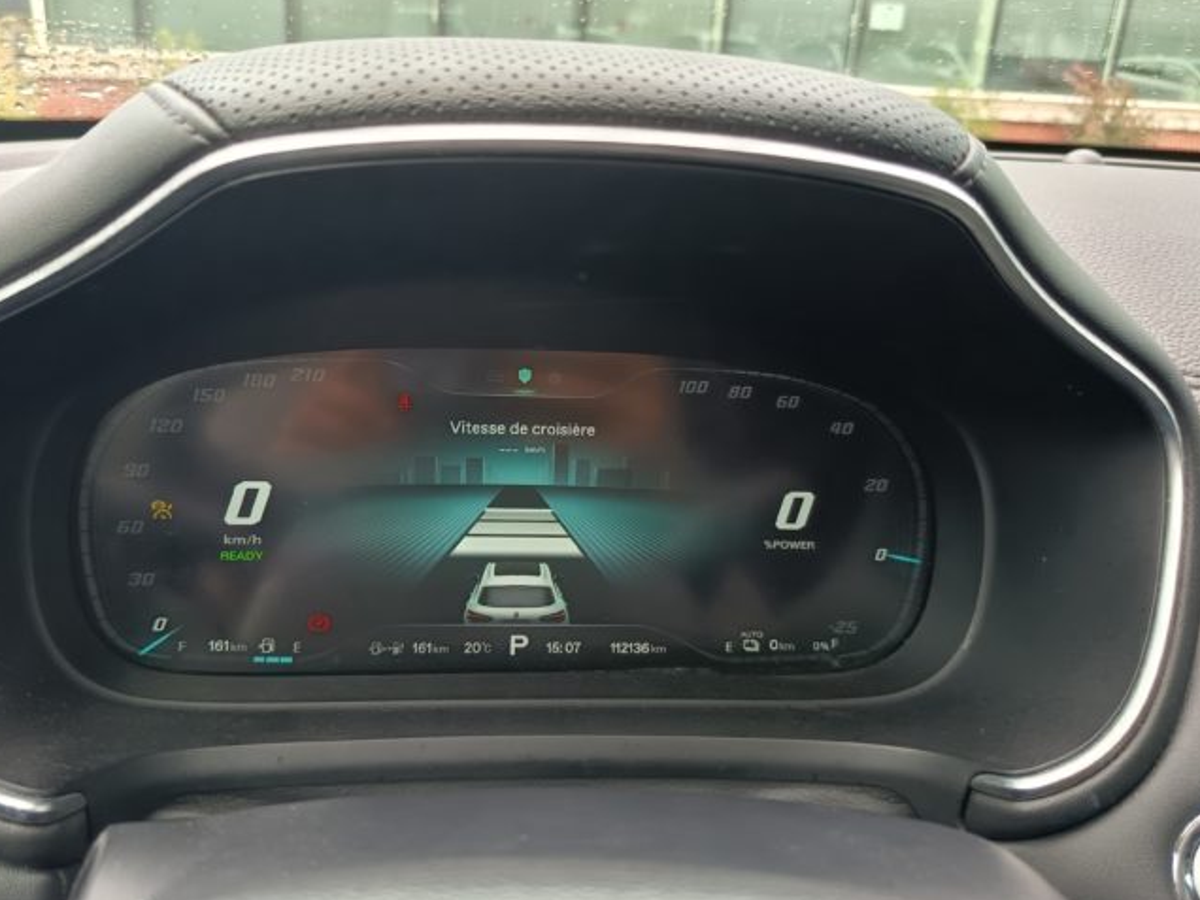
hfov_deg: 61.4
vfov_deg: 48.2
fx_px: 1005
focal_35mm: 29
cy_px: 411
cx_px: 519
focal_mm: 5.27
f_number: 1.7
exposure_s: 1/100
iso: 200
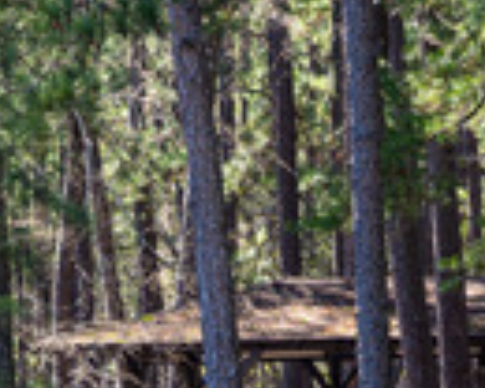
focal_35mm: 395
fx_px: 5670
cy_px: 571
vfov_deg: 3.9
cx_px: 86
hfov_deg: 4.9
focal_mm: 91
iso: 200
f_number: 7.1
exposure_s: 1/125
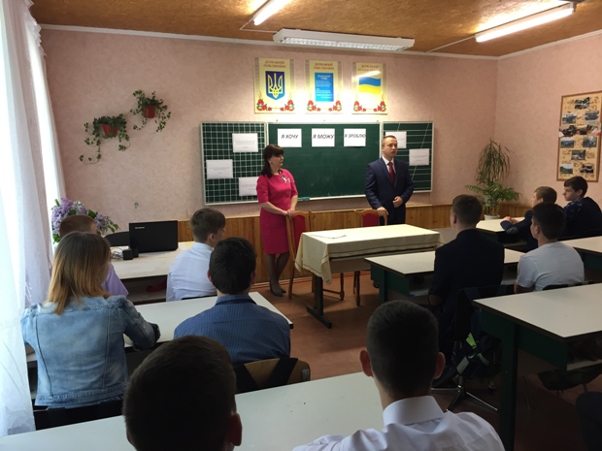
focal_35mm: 29
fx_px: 504
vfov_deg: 48.2
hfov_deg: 61.7
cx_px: 301
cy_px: 226
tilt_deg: -8.7
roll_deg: +0.2
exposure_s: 1/33
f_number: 2.2
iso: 80
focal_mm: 4.15
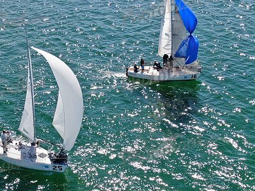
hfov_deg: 27.6
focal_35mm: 70
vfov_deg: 20.9
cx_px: 84
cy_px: 121
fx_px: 515
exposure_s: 1/640
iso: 100
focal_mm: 8.6
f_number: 3.8
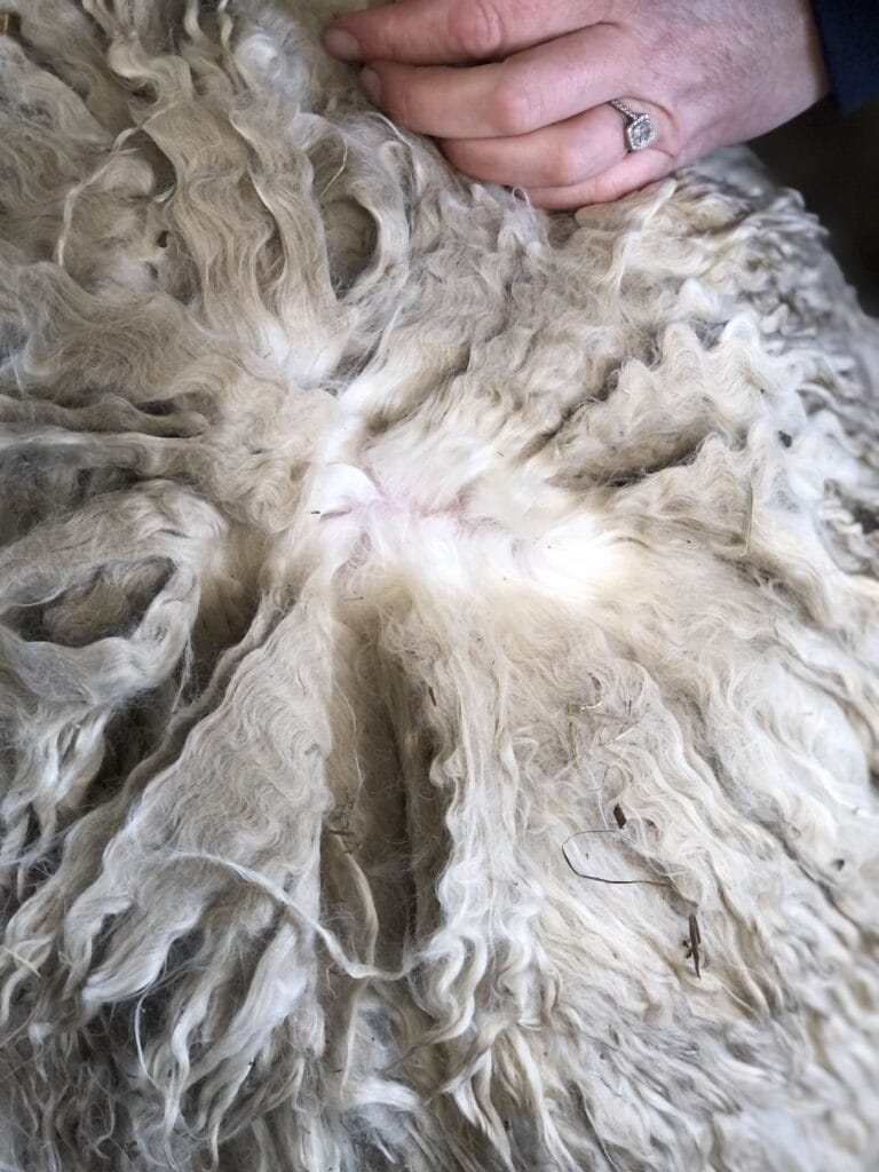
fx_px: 1930
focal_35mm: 57
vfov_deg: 33.8
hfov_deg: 25.7
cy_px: 586
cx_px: 440
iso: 64
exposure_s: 1/30
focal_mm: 6.6
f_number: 2.8
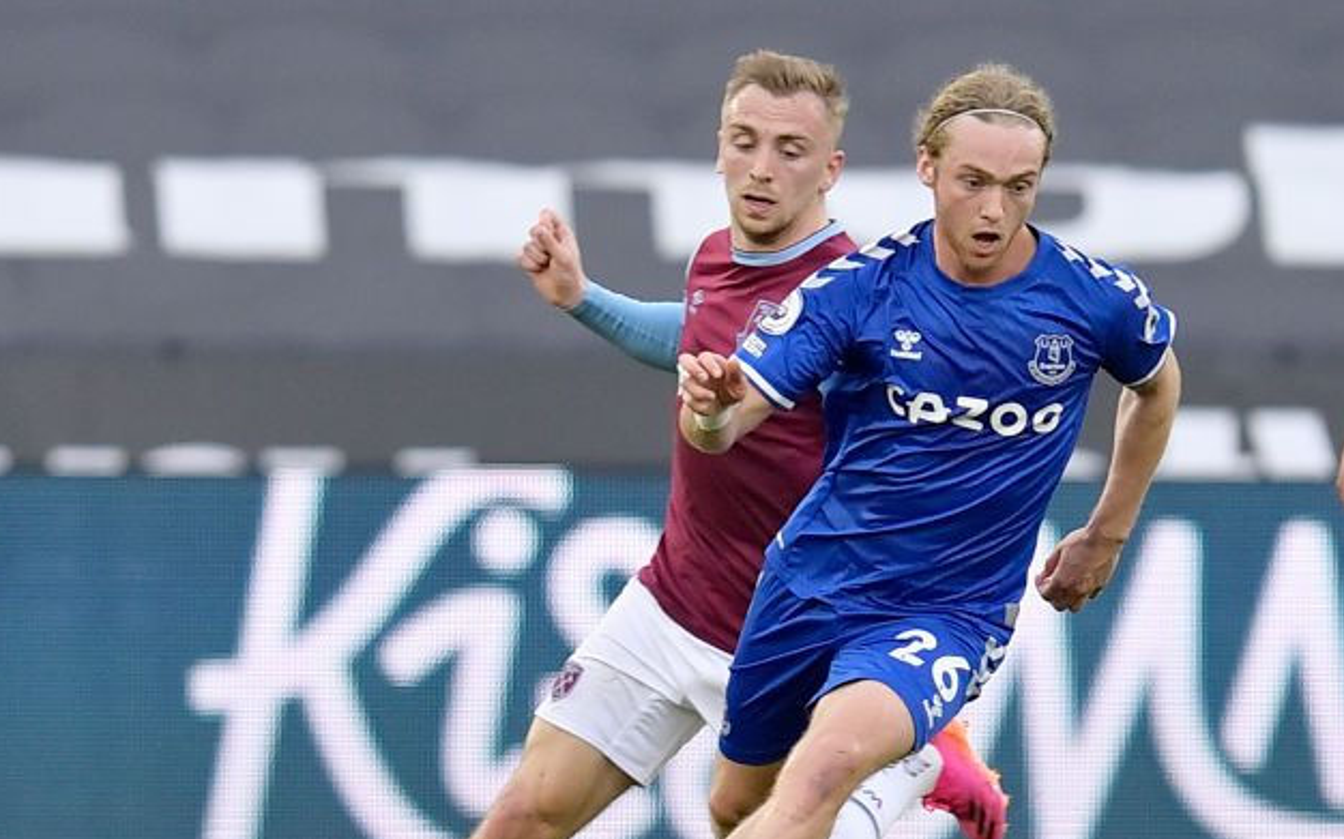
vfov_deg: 2.0
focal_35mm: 667
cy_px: 557
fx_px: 24427
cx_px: 1089
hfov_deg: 3.2
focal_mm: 400
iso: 500
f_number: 2.8
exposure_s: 1/2000
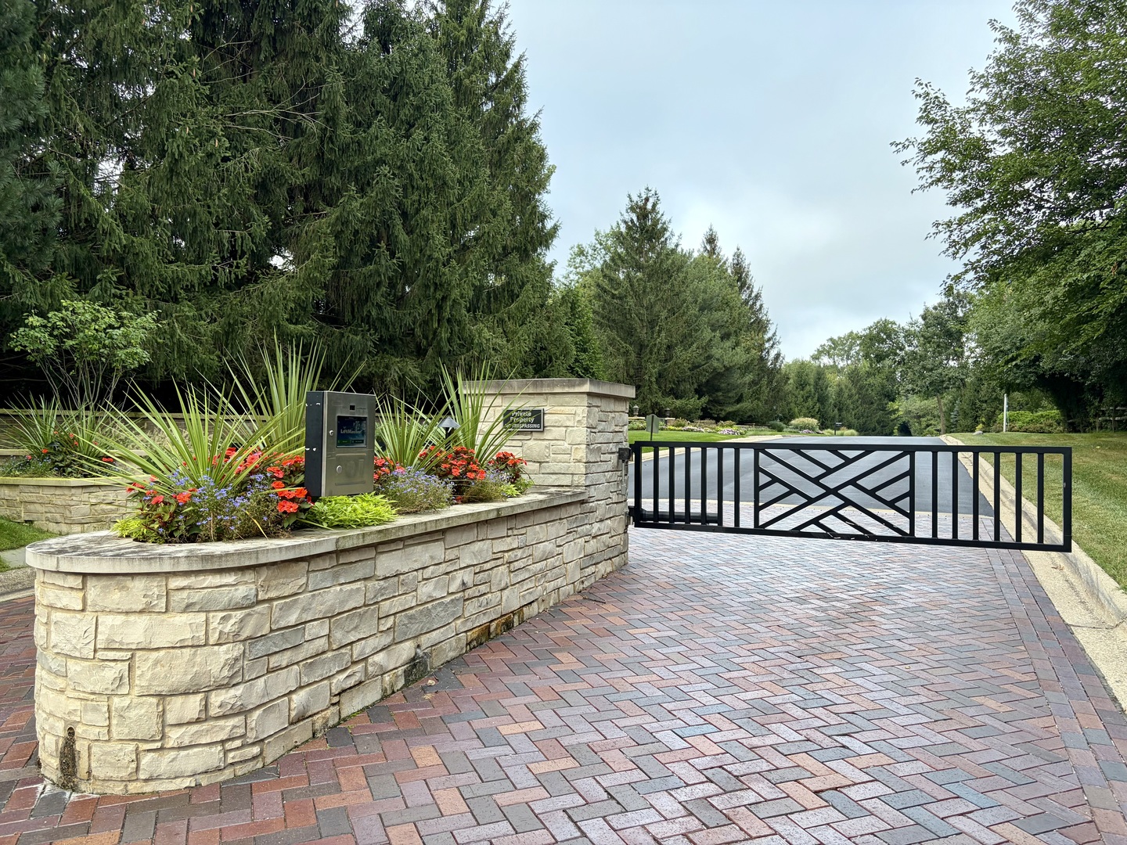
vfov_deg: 53.1
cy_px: 422
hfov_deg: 67.3
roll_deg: -0.1
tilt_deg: +0.3
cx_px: 564
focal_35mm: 26
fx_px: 846
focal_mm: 5.96
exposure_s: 1/496
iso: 64
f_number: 1.6
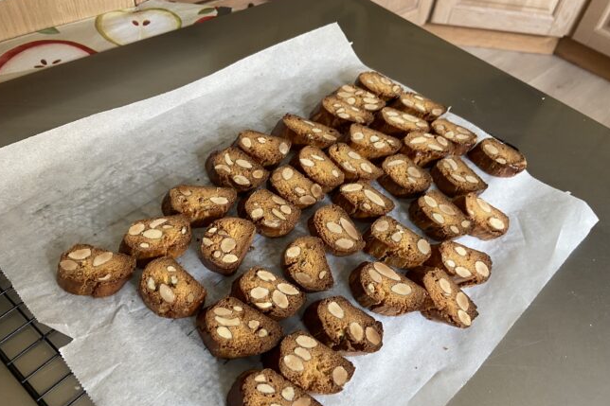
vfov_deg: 46.3
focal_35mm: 28
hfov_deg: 65.5
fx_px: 474
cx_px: 307
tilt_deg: -50.0
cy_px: 229
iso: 125
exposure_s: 1/61
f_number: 1.8
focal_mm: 4.25
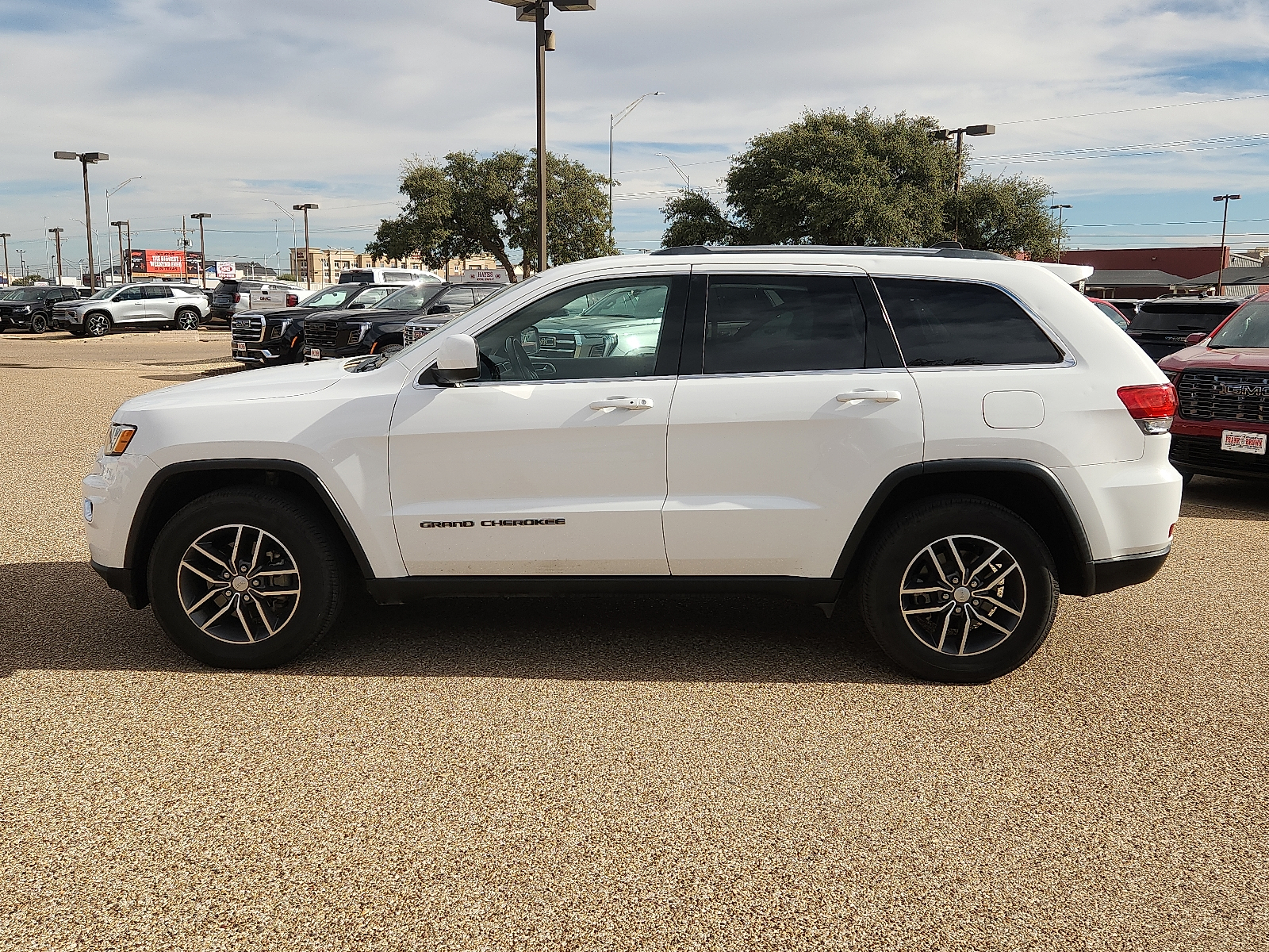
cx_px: 634
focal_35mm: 23
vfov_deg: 58.9
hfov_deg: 73.9
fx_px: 843
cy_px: 476
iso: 50
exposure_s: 1/2000
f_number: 1.8
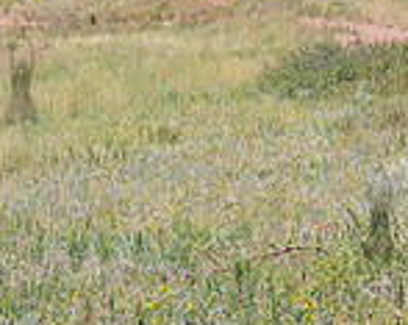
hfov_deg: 14.7
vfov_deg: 11.6
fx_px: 1567
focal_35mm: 130
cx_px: 377
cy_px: -60
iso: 80
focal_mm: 35
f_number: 8
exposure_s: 1/100
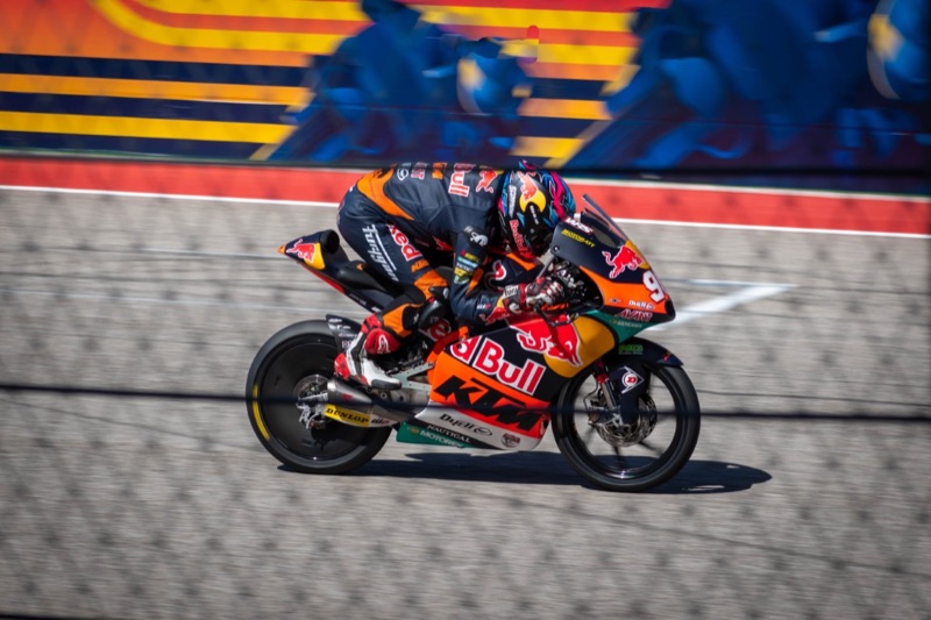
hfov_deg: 9.8
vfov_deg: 6.5
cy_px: 310
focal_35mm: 210
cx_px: 466
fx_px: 5429
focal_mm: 140
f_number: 5.6
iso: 100
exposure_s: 1/800
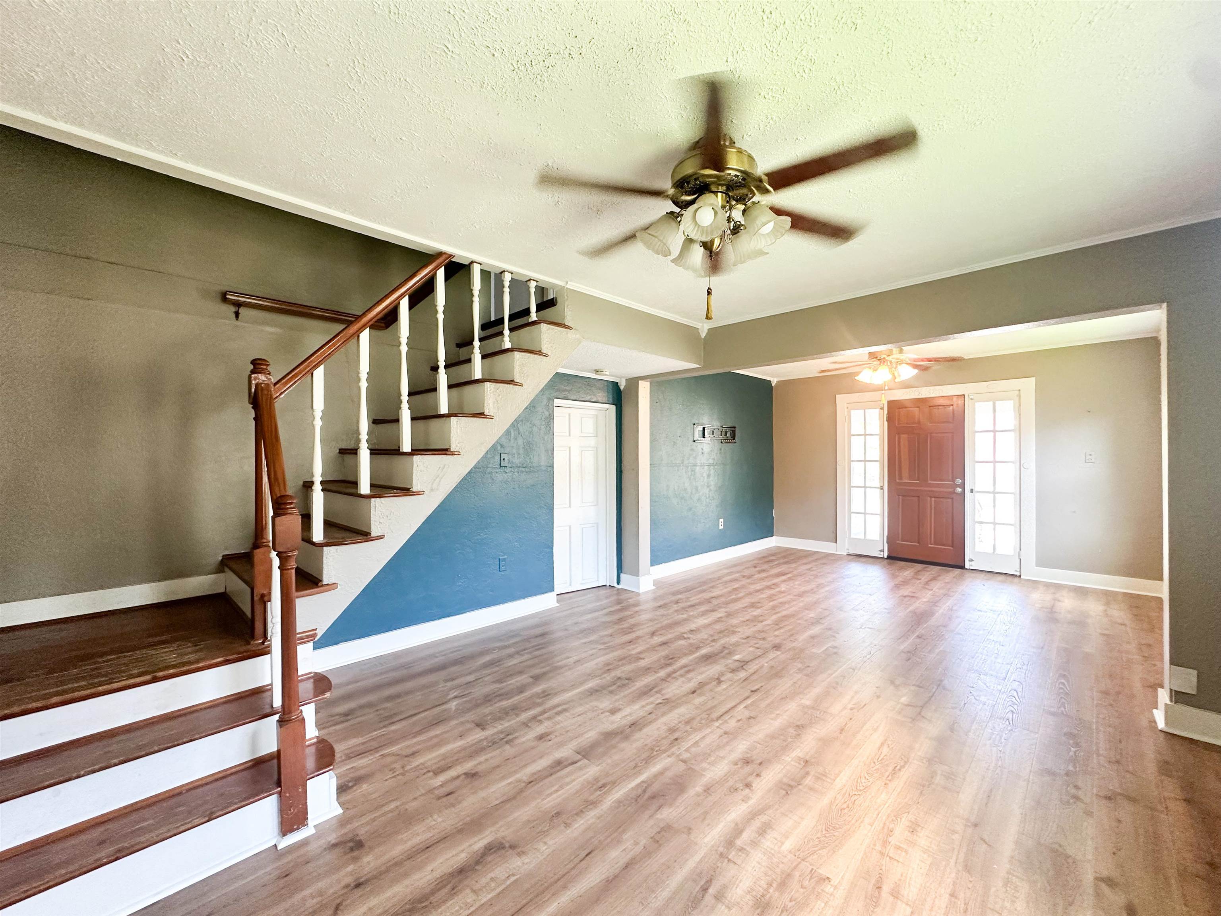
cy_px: 458
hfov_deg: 102.1
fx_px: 494
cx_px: 610
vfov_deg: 85.7
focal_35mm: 14
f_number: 2.2
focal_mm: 2.22
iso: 250
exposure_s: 1/60
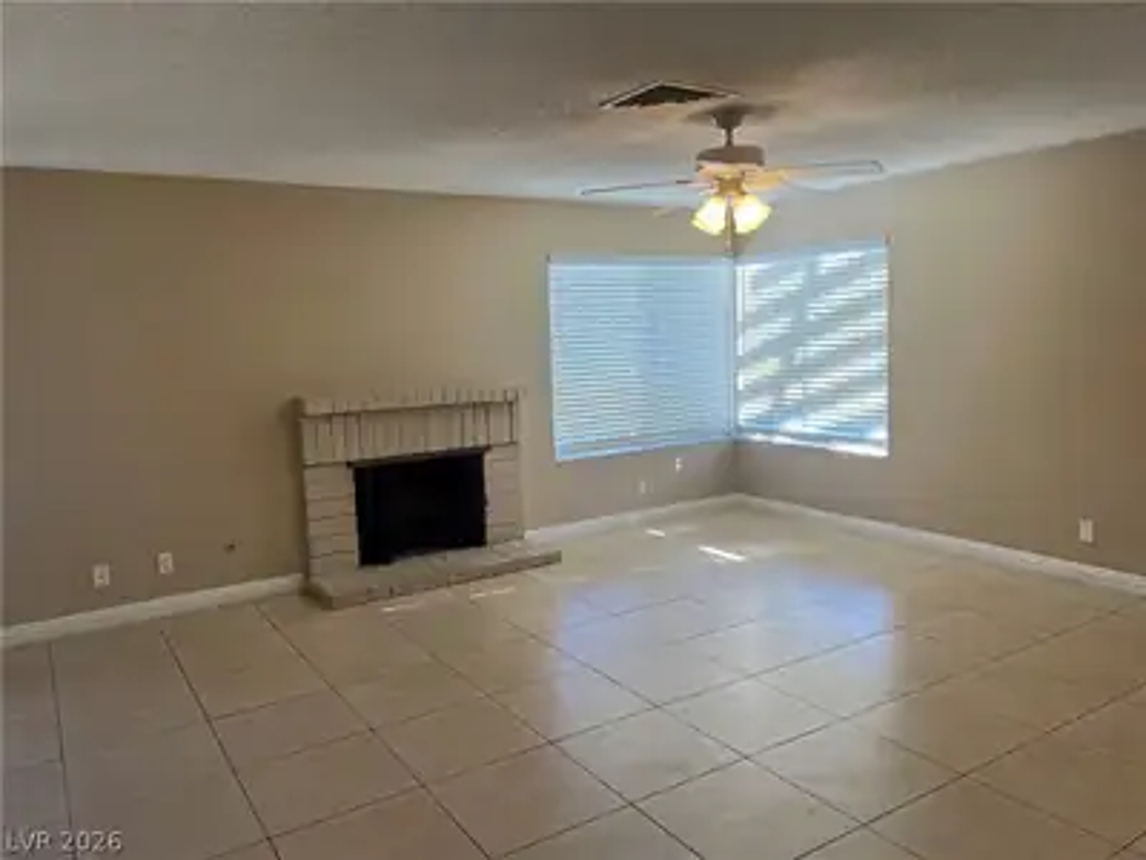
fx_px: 861
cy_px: 430
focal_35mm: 26
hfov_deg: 67.3
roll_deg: +1.9
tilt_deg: -7.4
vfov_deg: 53.1
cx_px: 573
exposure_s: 1/120
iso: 64
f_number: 1.5
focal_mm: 5.7
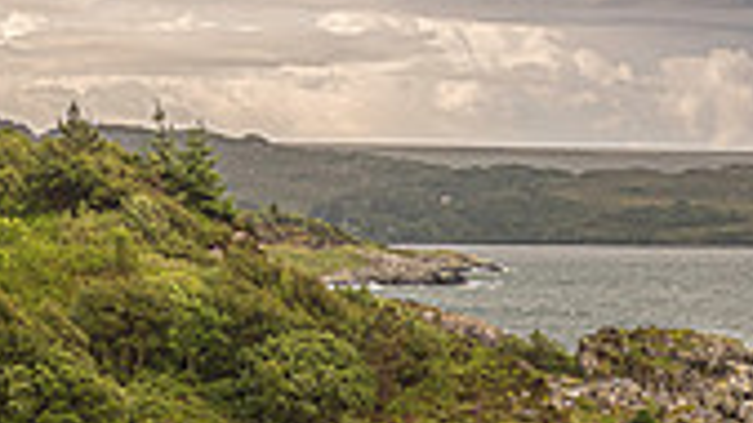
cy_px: 367
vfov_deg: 6.1
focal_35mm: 198
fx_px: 3953
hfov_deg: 10.9
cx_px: 307
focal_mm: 55
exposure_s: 1/200
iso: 200
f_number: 11
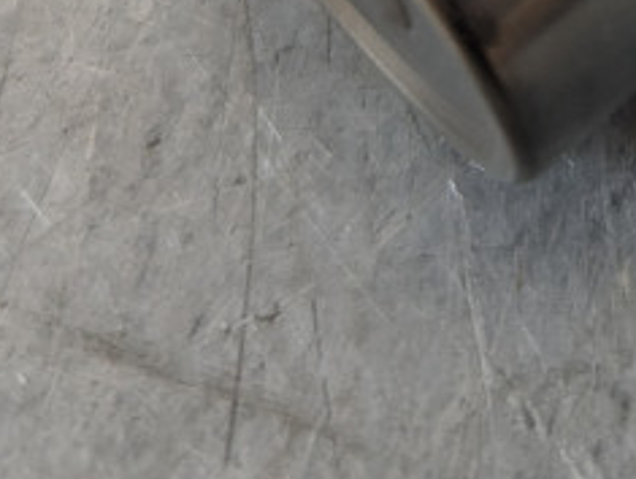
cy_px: -631
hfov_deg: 15.2
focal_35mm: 125
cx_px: 755
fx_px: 2300
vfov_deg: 10.4
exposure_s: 1/47.6
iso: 88
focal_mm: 6.81
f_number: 1.85
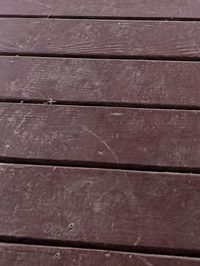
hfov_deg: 23.9
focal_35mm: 54
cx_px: 257
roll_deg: +4.1
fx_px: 416
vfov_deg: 21.2
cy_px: -229
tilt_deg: -15.8
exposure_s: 1/144
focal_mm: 2.22
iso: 40
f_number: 2.2
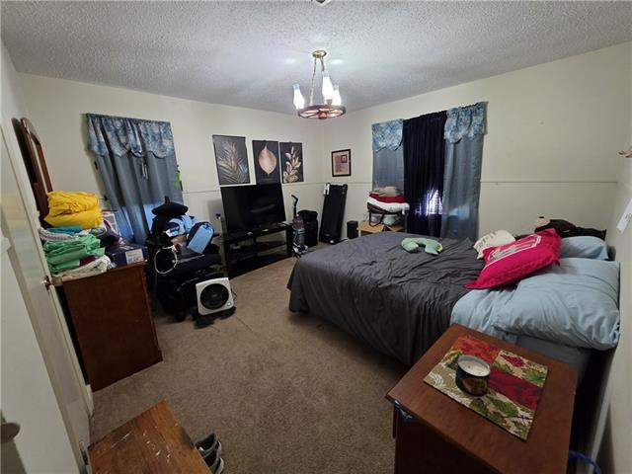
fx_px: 237
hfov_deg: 106.2
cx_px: 316
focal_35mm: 13
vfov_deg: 89.9
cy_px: 237
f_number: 1.9
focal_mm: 2.2
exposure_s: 1/60
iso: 500
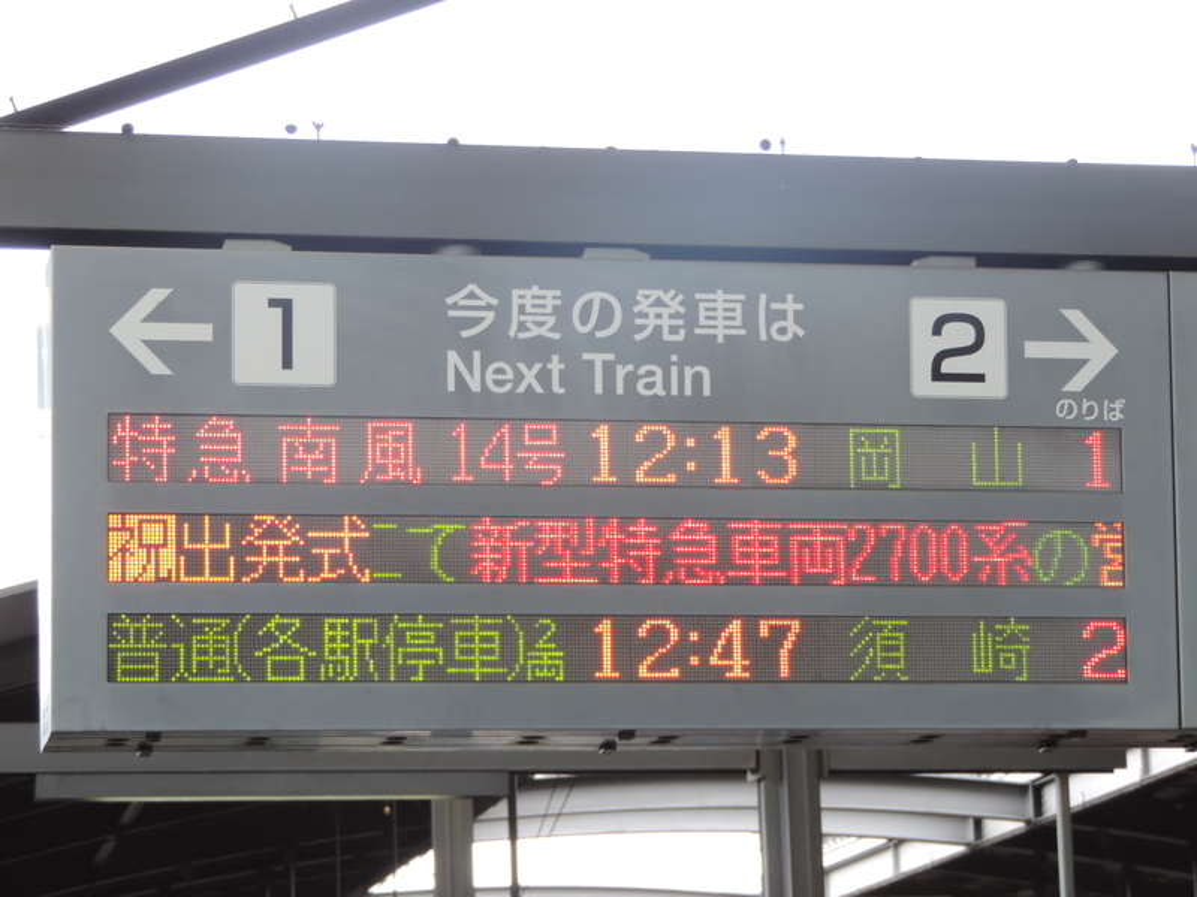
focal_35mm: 105
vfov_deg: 14.1
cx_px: 598
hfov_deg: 18.7
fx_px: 3631
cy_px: 448
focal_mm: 18.7
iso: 280
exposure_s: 1/100
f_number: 4.2
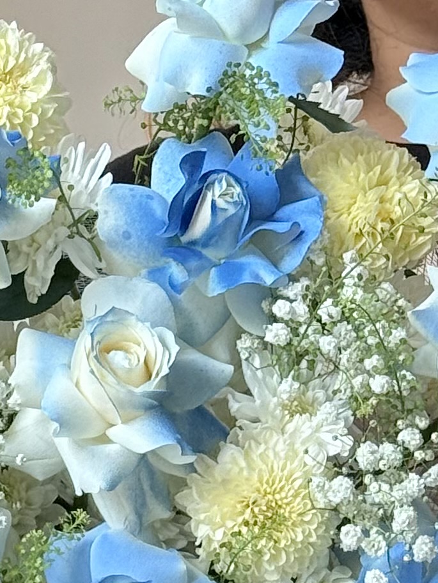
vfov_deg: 9.3
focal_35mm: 212
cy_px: 327
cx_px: -240
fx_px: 3576
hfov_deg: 6.9
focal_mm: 6.76
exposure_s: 1/180
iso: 100
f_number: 1.78
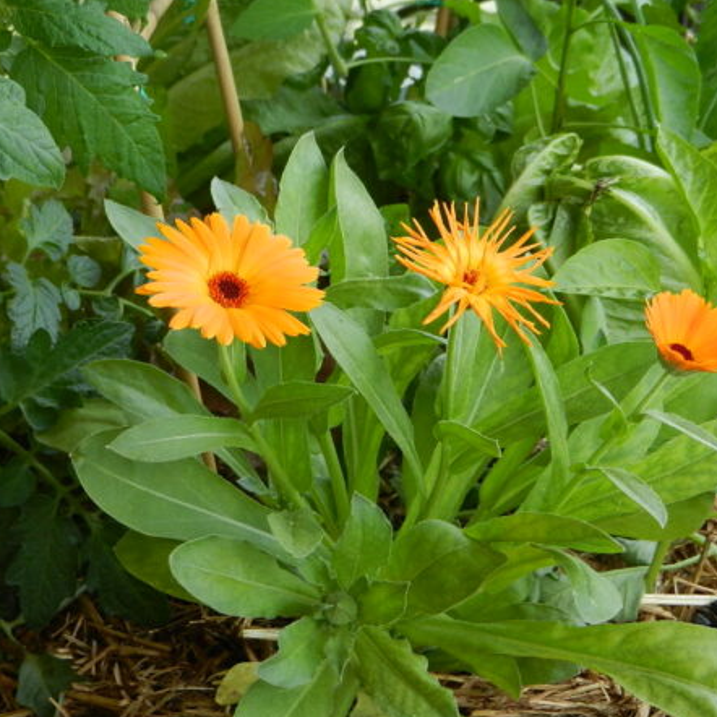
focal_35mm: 72
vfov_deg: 24.0
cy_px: 362
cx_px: 357
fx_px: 1687
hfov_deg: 24.0
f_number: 4.5
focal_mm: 10.9
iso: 160
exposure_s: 1/125
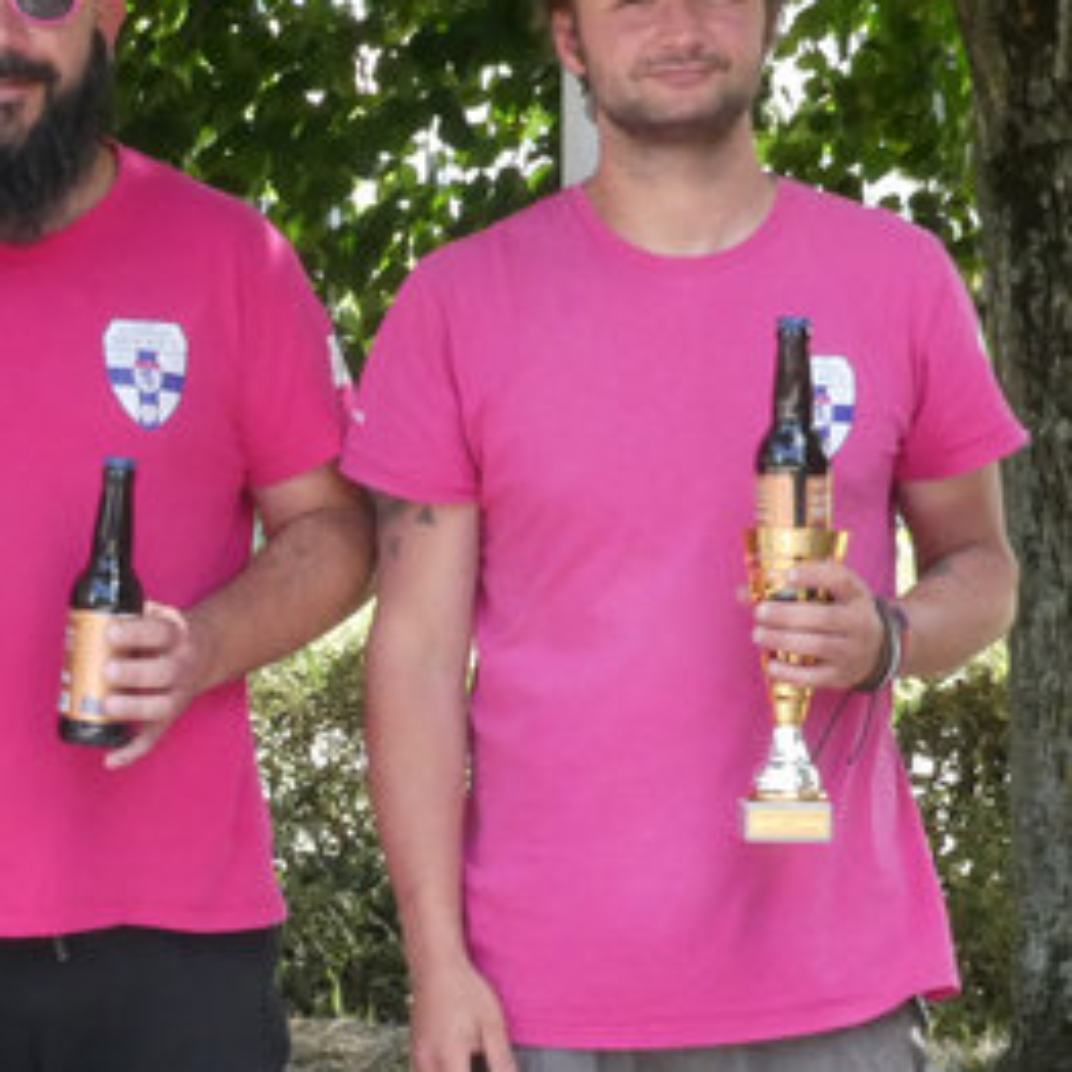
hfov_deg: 11.8
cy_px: 847
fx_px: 5115
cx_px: -70
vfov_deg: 11.9
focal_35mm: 146
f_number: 8
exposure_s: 1/80
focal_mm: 9.6
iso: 400
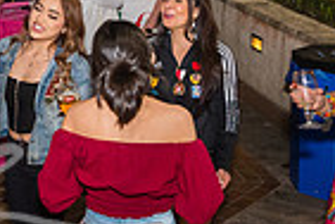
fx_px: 921
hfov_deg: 18.9
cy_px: 10
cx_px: -114
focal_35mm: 99
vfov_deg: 13.7
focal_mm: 24
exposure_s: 1/100
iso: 4000
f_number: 3.5
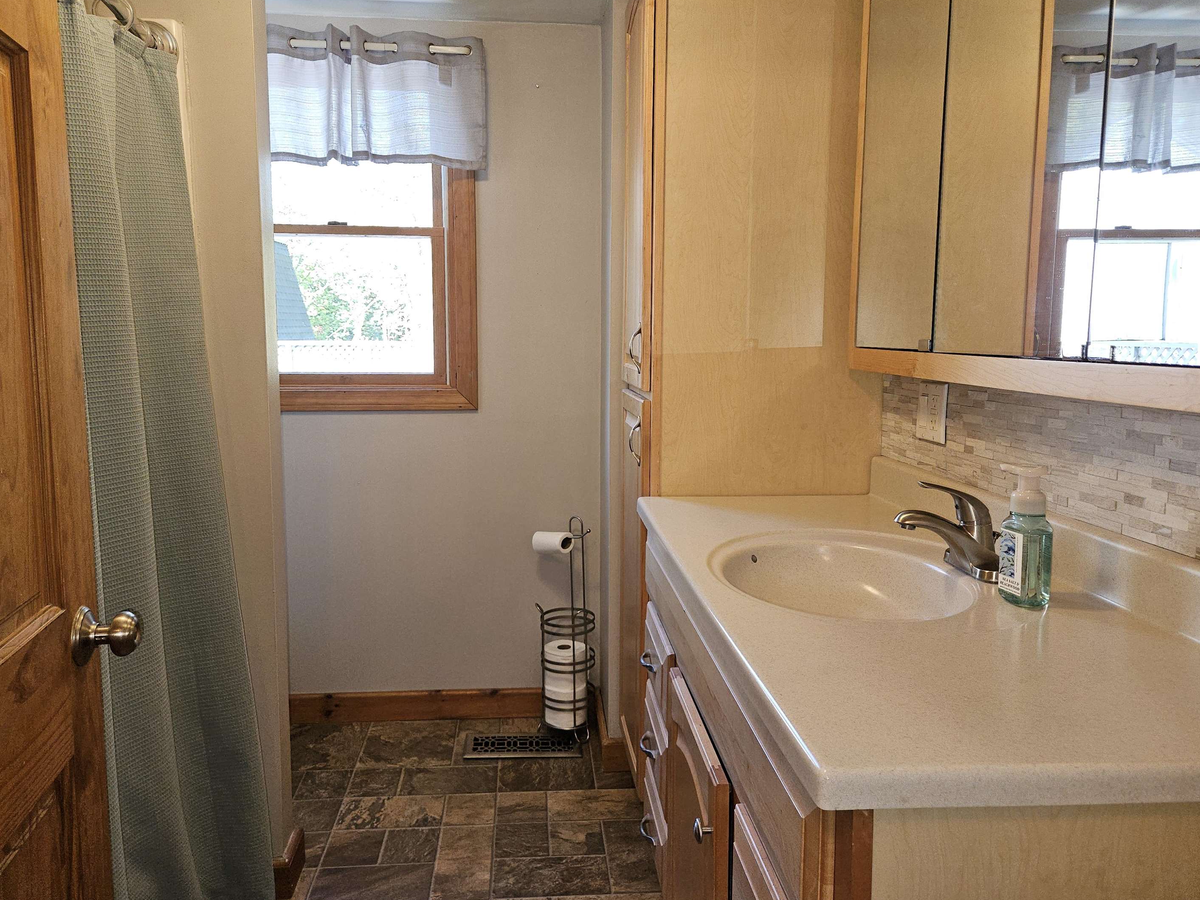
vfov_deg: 54.8
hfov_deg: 69.4
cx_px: 584
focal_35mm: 25
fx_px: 867
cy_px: 422
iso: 100
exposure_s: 1/60
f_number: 1.8
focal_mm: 5.4
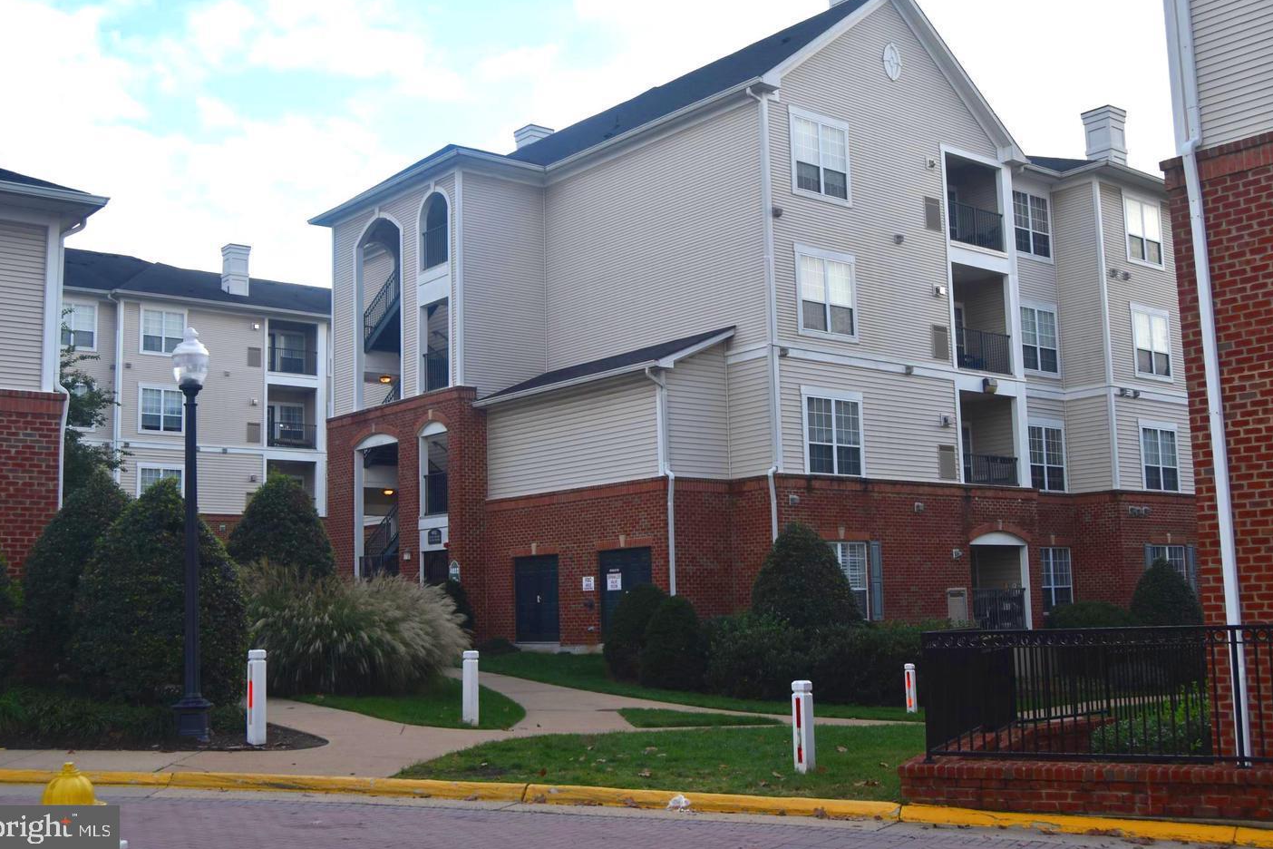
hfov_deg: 48.5
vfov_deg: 33.4
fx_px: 1414
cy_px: 416
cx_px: 631
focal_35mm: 40
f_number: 7.1
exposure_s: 1/200
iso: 100
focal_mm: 26
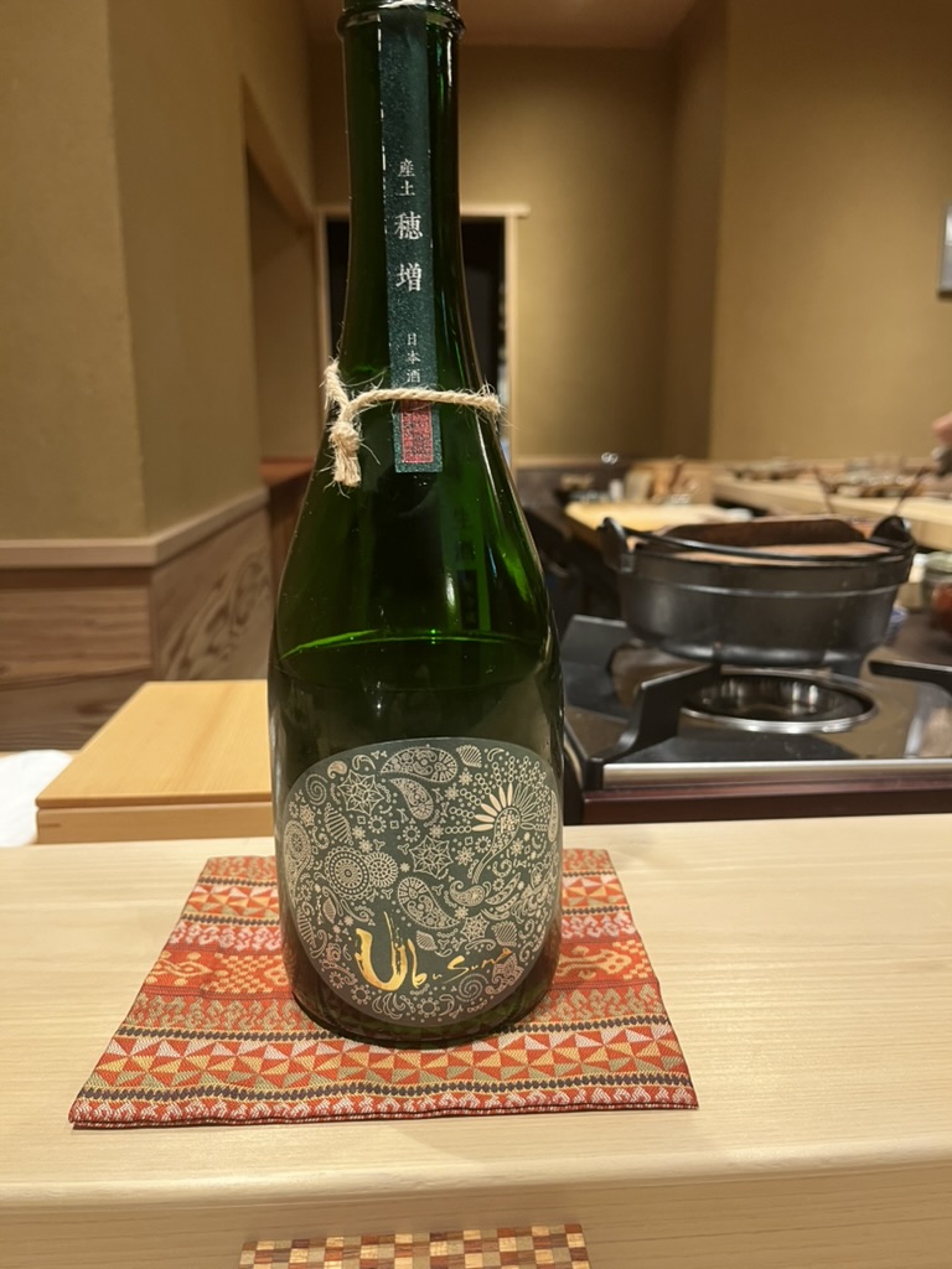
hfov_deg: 53.1
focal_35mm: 26
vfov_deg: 67.3
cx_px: 476
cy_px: 634
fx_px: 953
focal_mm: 5.1
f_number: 1.6
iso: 125
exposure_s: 1/50
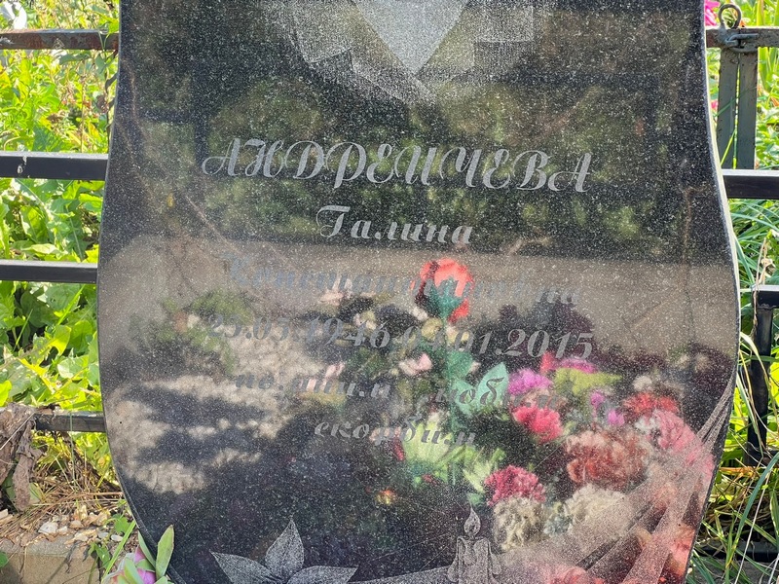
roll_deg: +1.3
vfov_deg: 19.1
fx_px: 1733
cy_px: 292
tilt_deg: -17.4
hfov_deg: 25.3
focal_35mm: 77
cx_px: 390
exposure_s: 1/99
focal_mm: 9
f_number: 2.8
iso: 50
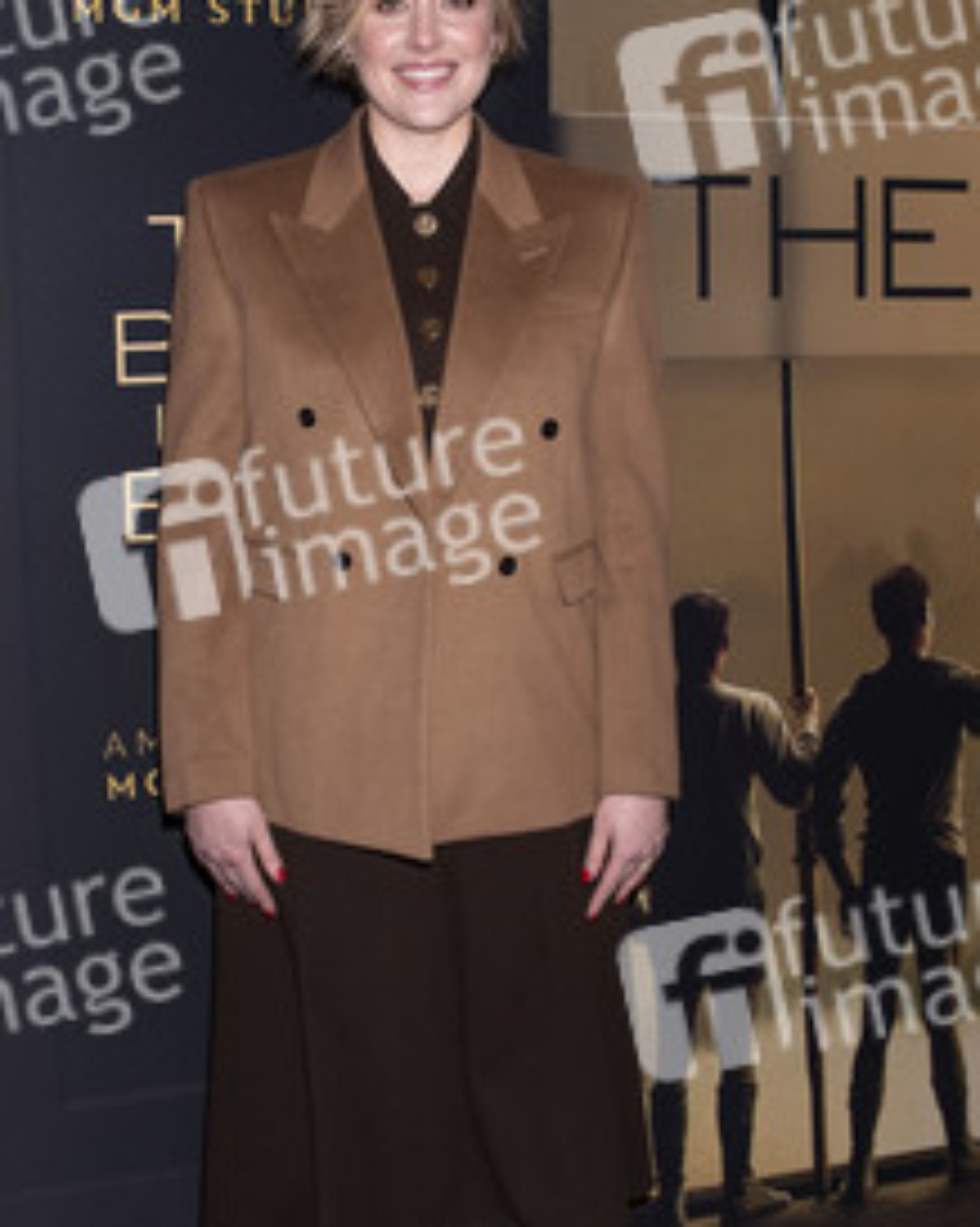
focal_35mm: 33
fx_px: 1198
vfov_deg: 53.8
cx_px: 441
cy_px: 751
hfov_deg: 44.4
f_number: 6.3
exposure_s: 1/200
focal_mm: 24
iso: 400
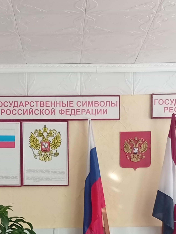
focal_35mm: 93
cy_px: 304
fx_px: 629
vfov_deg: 19.4
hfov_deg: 15.9
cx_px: 61
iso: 86
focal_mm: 3.84
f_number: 1.8
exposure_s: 1/50
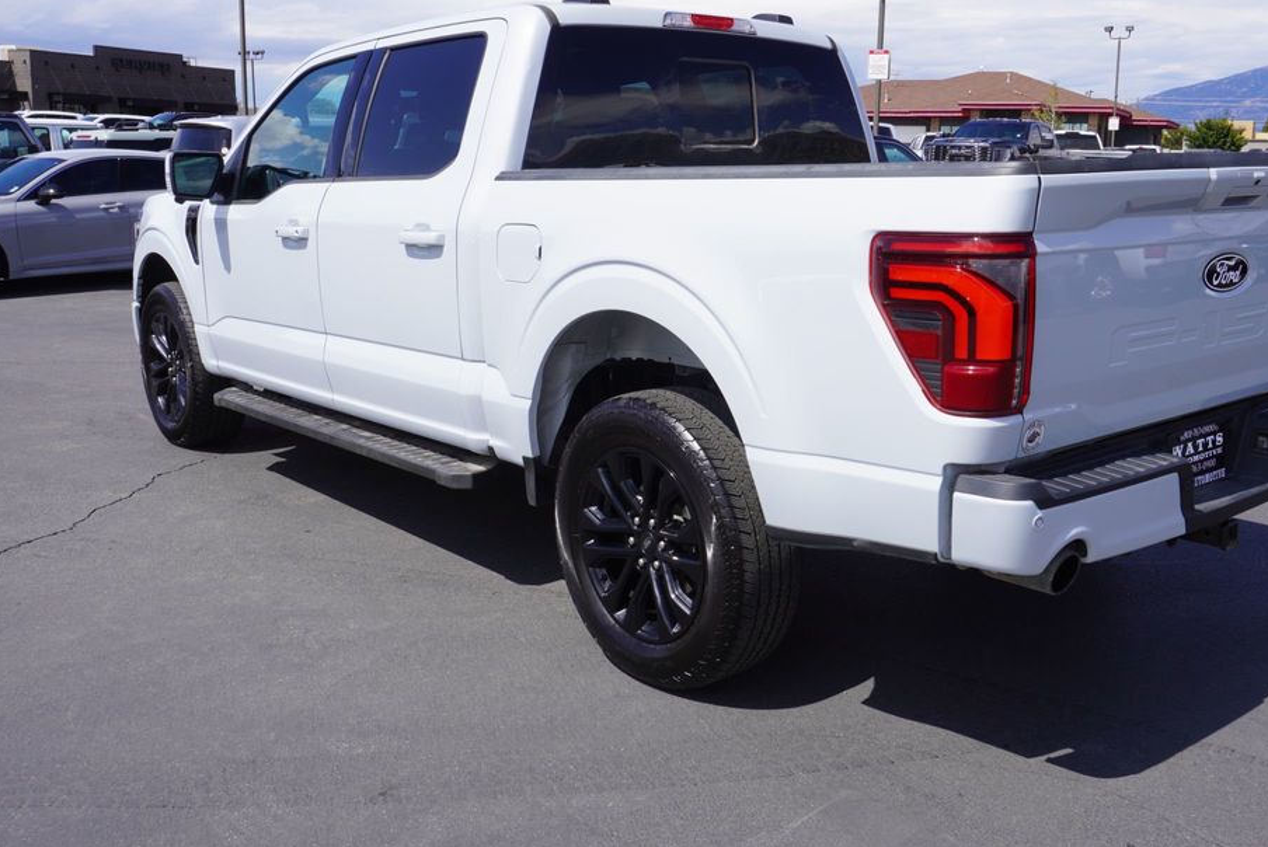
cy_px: 377
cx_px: 713
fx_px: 1198
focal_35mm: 34
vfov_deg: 38.9
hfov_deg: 55.6
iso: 100
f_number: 10
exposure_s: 1/160
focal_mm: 20
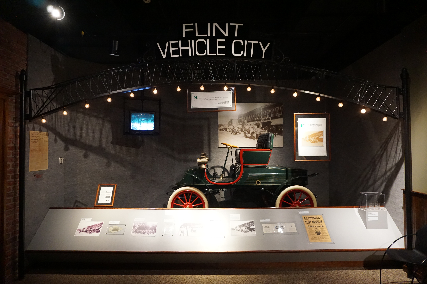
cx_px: 214
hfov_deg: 73.7
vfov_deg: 53.1
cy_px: 142
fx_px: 285
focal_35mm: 24
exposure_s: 1/160
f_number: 3.5
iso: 3200
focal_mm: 16
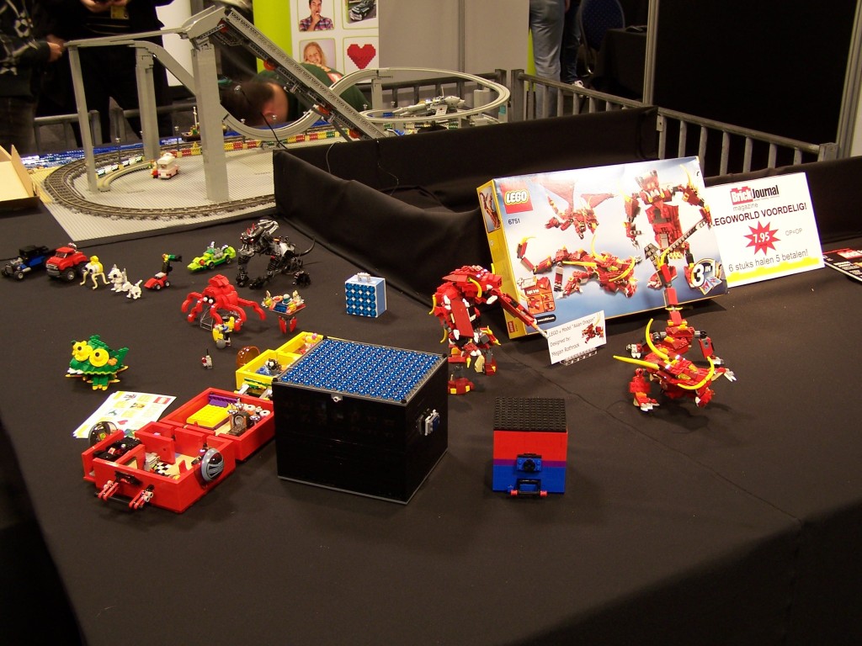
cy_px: 323
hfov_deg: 46.8
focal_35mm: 40
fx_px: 996
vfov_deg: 36.0
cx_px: 431
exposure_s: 1/2
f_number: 2.8
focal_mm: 6.7
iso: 80
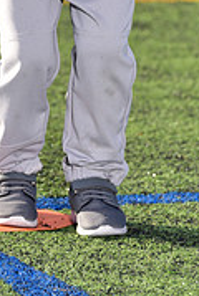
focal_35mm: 437
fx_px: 3609
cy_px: -112
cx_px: 66
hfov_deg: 3.2
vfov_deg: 4.7
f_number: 5
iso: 64
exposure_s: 1/250
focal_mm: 135
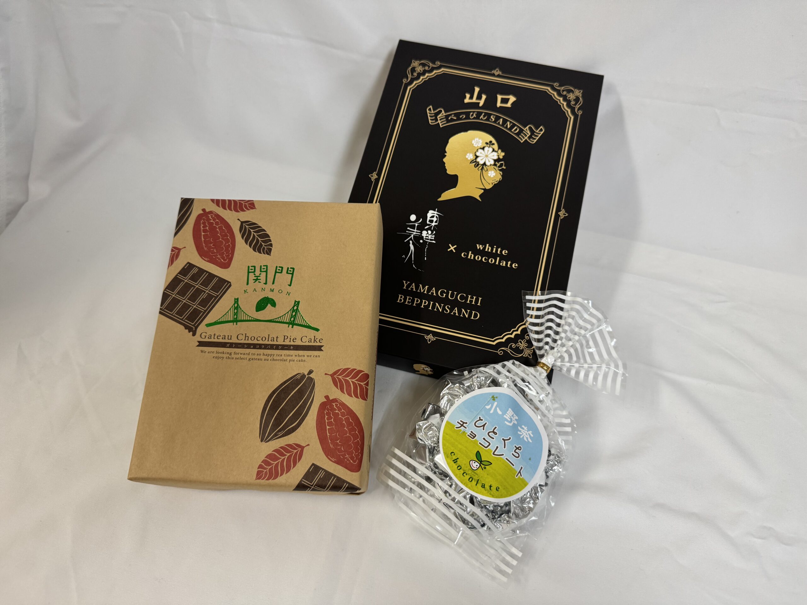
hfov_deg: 71.6
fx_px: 560
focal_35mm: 24
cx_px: 404
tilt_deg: -52.9
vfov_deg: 56.8
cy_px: 302
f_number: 1.78
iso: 160
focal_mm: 6.76
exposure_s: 1/120
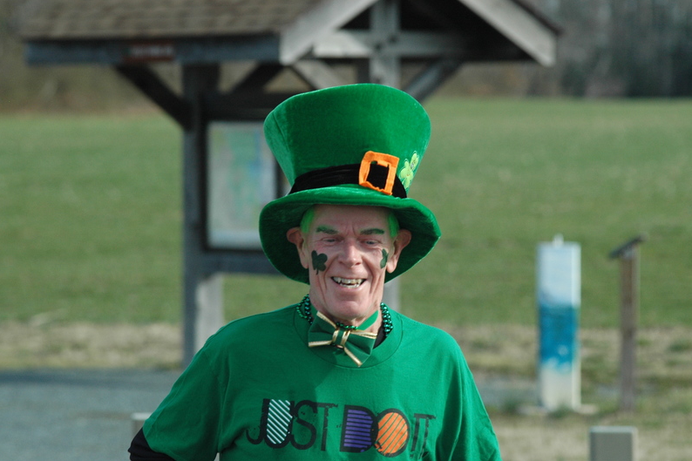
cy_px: 231
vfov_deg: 5.1
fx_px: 5227
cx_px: 347
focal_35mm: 272
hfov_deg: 7.6
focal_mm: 180
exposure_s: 1/800
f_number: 6.3
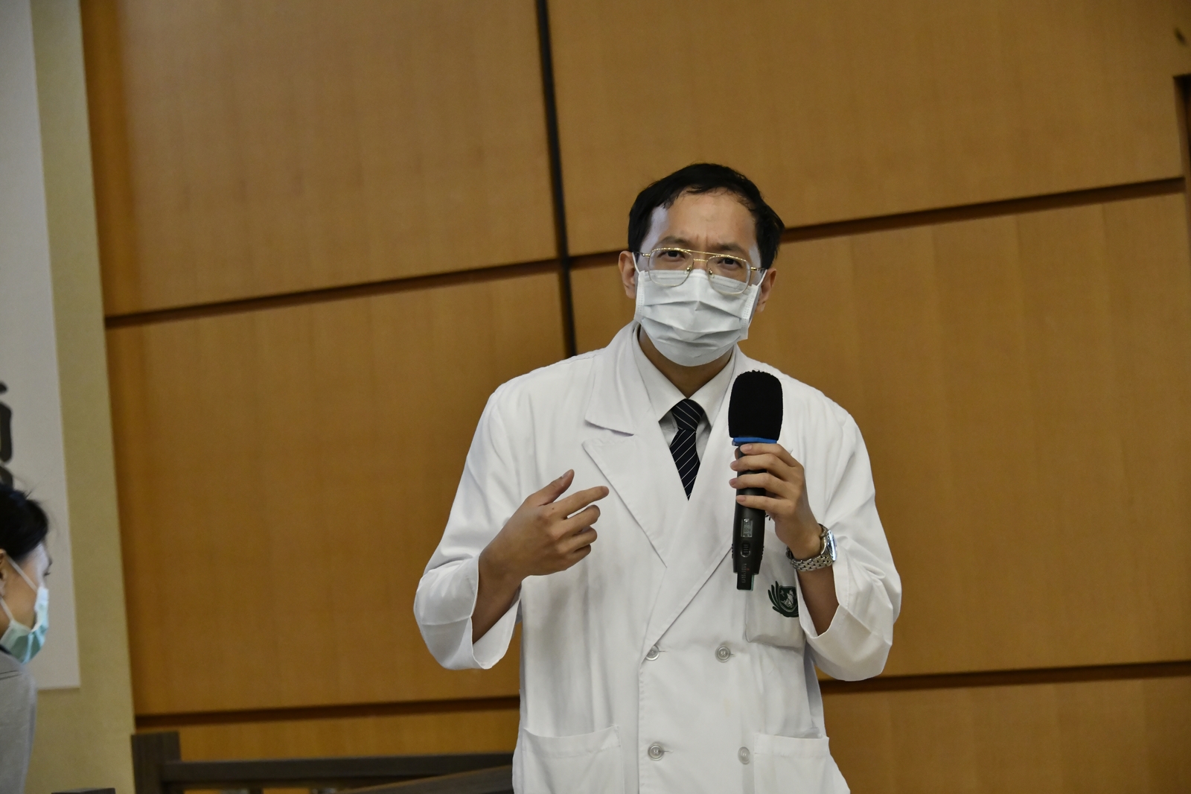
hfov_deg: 20.4
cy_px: 397
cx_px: 596
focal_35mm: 100
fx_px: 3307
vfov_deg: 13.7
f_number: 5.3
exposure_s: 1/125
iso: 6400
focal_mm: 100
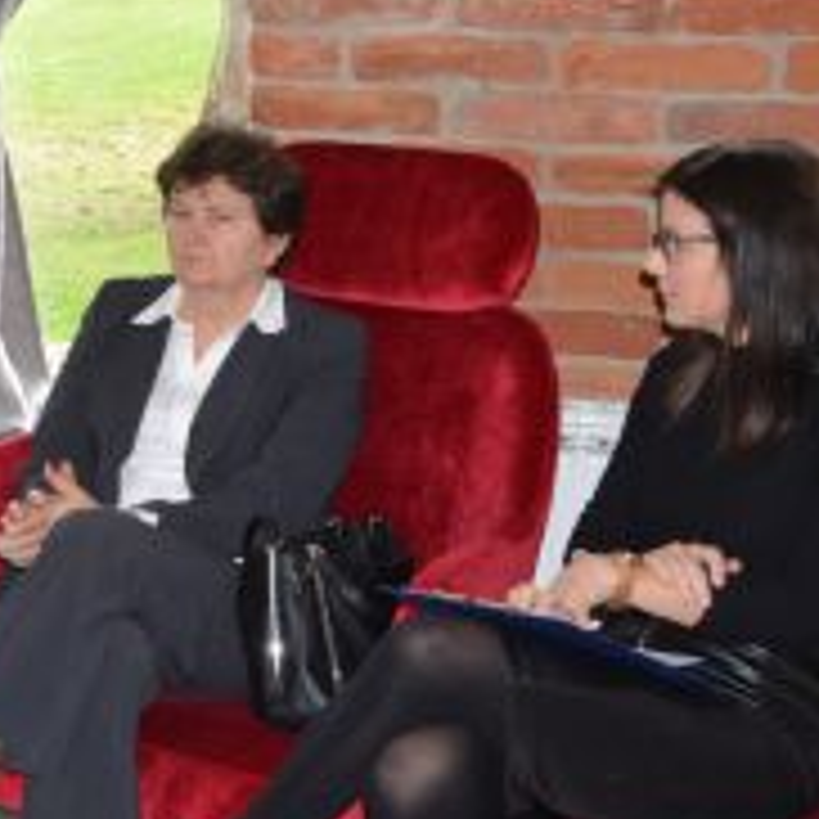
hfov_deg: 16.0
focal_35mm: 99
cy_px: 220
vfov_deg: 17.5
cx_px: -441
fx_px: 2650
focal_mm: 24
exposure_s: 1/60
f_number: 9
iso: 1250
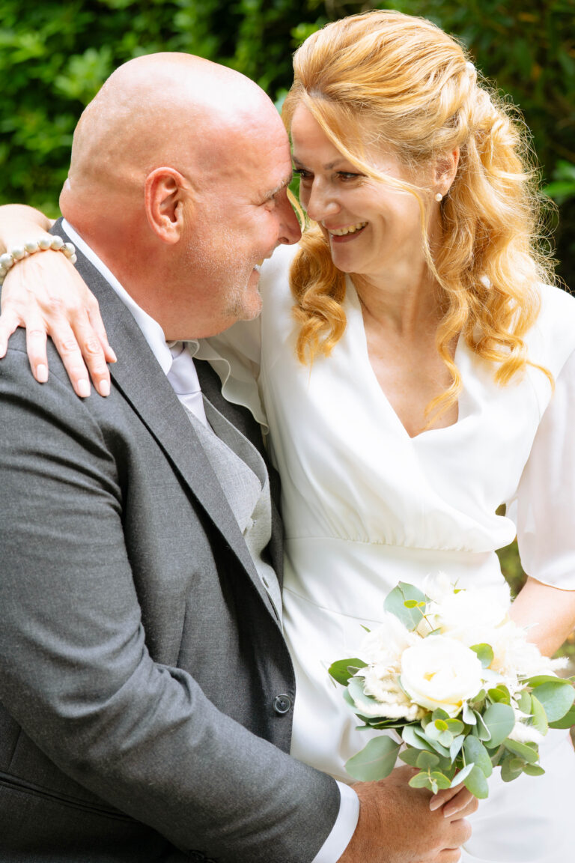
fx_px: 1677
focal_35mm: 70
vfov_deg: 28.8
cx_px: 288
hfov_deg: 19.5
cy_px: 432
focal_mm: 70
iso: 400
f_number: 5
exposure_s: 1/200
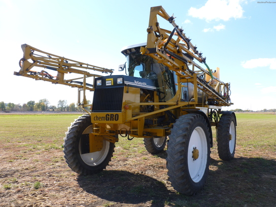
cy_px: 104
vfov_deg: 49.7
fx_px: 223
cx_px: 138
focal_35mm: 28
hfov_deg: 63.4
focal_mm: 5
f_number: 3.3
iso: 100
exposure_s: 1/400
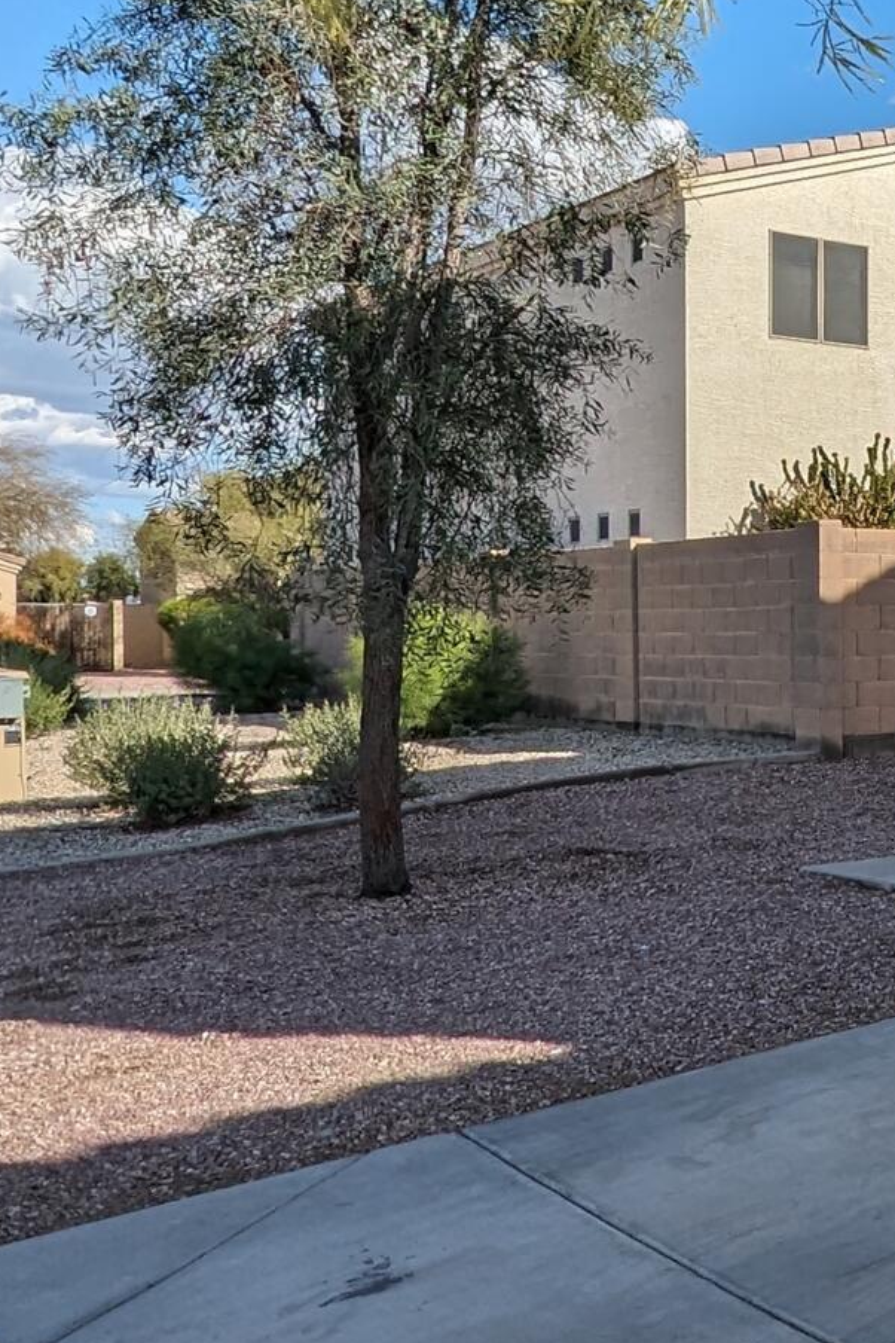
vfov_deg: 43.5
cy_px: 579
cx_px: 1435
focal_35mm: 45
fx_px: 1678
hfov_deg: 22.7
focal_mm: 1.95
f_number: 2.2
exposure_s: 1/1890
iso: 45
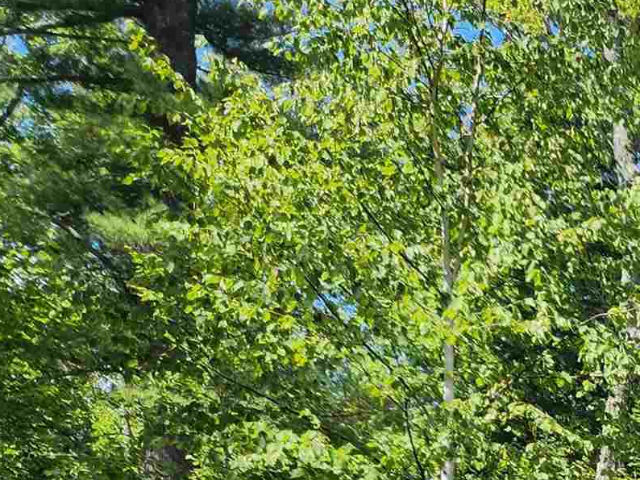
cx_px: 1156
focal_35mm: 89
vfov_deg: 14.4
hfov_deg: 17.7
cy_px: 900
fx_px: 1645
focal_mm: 5.4
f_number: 1.8
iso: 20
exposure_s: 1/873
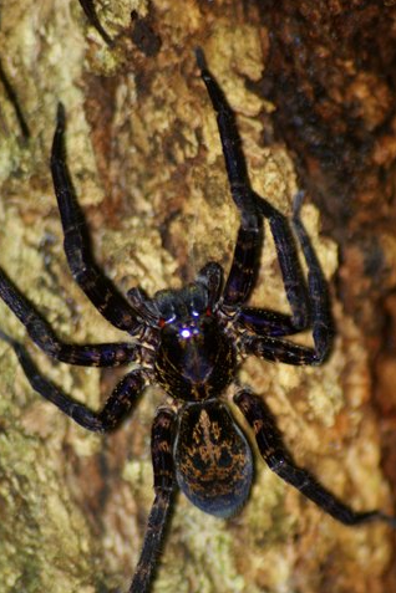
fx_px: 8711
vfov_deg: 3.9
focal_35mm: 528
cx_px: 214
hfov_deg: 2.6
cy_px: 351
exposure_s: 1/125
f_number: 5.6
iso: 400
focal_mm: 280
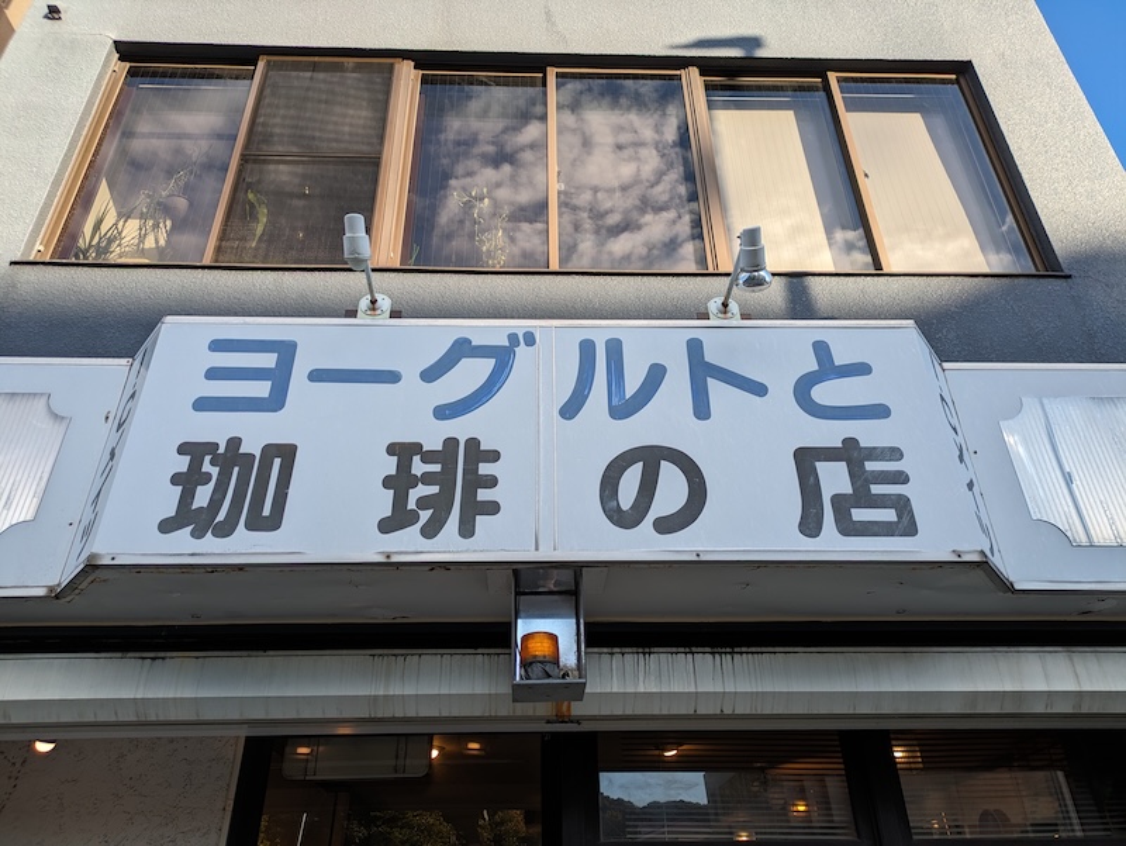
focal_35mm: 25
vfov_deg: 54.9
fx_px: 814
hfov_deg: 69.4
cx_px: 563
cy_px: 423
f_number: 1.89
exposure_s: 1/704
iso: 43
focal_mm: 5.43
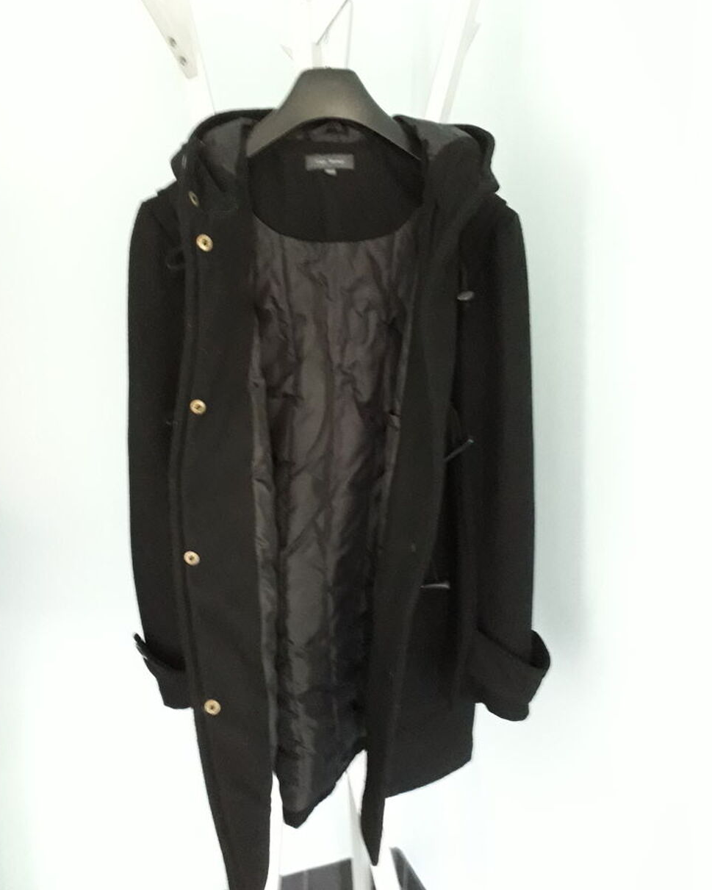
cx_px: 345
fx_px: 764
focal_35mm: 29
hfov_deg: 50.0
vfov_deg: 60.4
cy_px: 463
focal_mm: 3.6
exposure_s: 1/17
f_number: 1.9
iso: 800
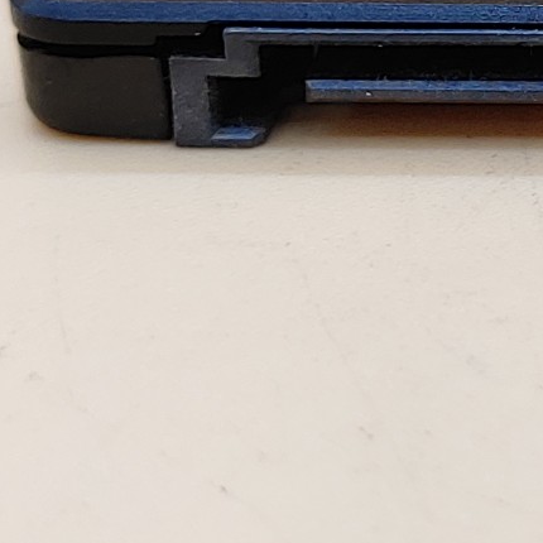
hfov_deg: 11.5
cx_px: 827
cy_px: -19
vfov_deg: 11.9
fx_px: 2573
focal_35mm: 145
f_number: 1.8
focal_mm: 4.36
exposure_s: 1/86
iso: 50
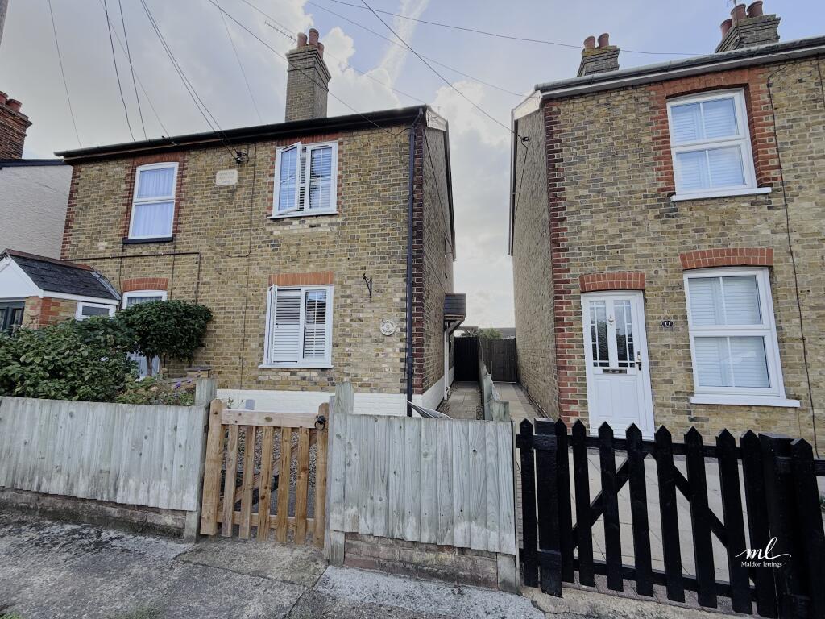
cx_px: 412
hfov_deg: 106.2
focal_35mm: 13
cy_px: 310
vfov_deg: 89.9
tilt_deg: +6.6
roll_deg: -0.1
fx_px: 310
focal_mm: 2.22
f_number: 2.2
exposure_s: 1/631
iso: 71
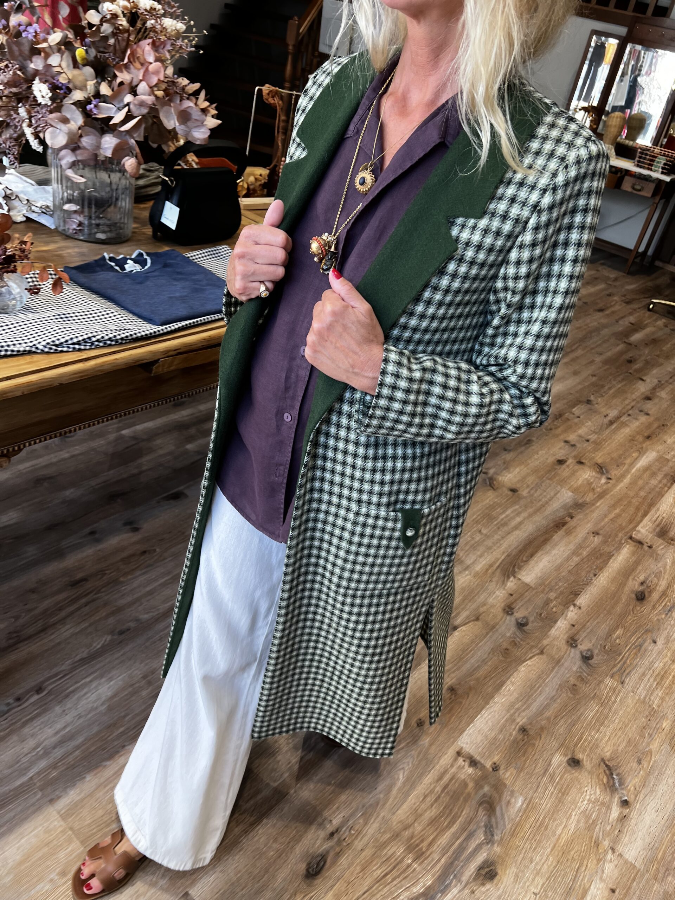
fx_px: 676
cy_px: 450
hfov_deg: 53.1
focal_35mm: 26
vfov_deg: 67.3
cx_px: 338
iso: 50
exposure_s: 1/100
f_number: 1.5
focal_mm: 5.7
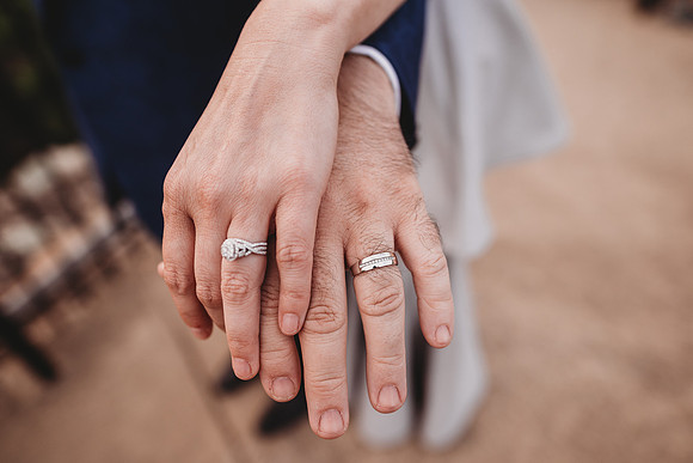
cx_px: 346
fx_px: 462
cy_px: 232
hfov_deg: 73.7
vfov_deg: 53.2
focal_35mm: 24
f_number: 2.5
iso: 250
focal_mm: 24
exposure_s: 1/250
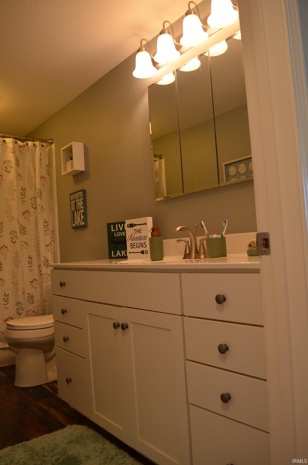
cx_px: 154
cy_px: 232
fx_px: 348
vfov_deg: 67.5
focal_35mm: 27
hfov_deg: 47.7
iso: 400
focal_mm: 18
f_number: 4
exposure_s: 1/60
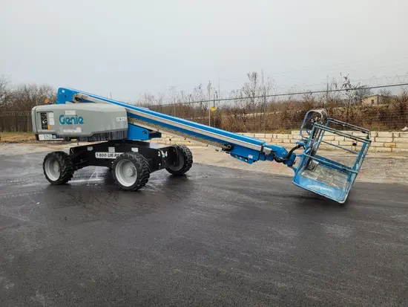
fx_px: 307
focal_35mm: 26
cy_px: 154
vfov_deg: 53.1
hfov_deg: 67.3
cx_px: 204
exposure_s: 1/189
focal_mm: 5.4
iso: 40
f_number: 1.8
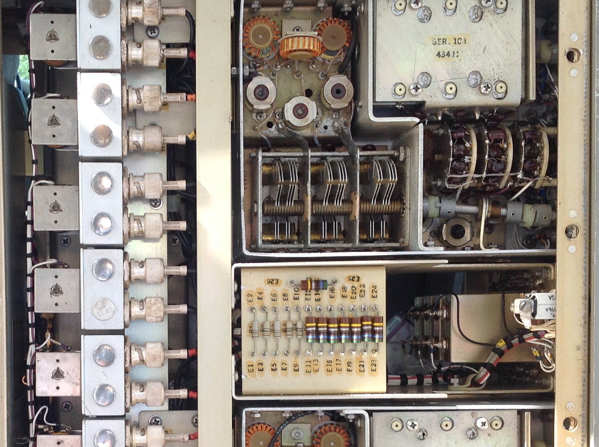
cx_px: 160
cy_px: 357
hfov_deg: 28.6
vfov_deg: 21.6
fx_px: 1158
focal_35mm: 67
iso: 50
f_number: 2.4
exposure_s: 1/142
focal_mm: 4.28
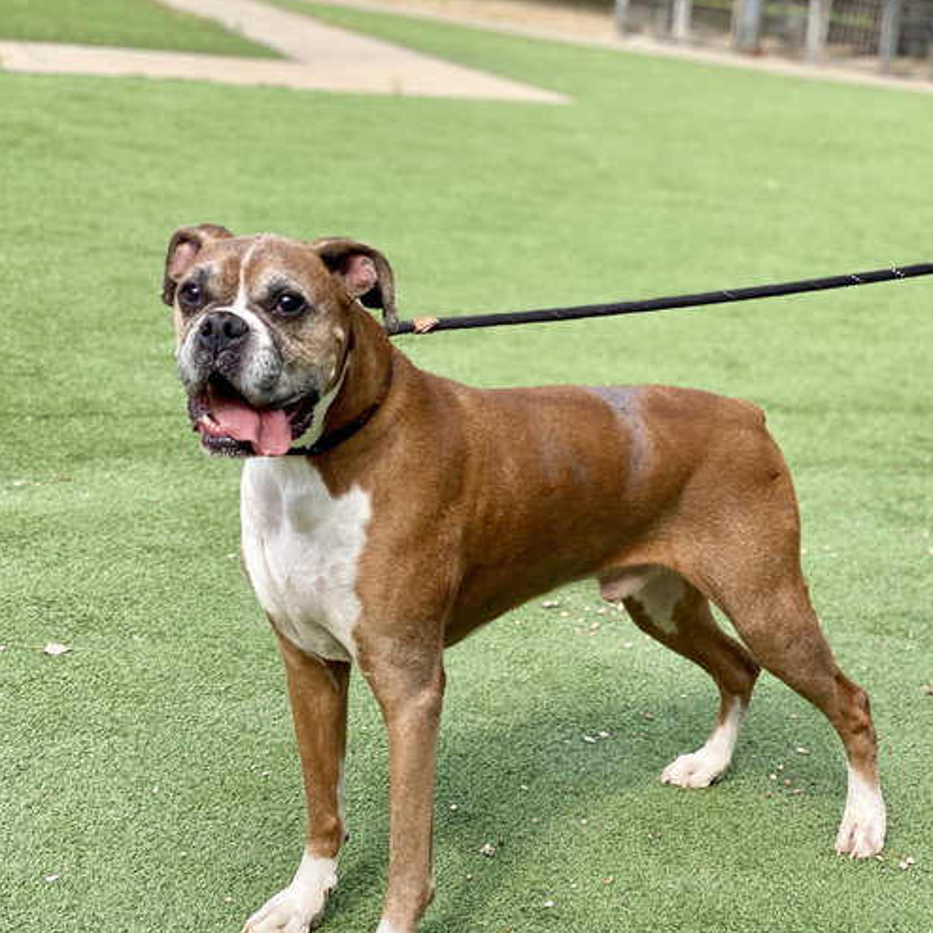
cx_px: 470
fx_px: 1891
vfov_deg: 27.7
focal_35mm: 62
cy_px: 511
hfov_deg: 27.7
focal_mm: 6
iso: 20
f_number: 2
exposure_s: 1/578
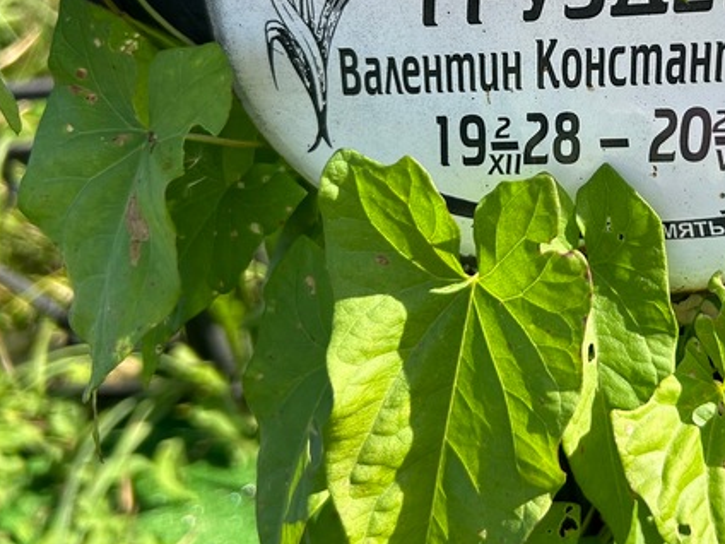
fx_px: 1026
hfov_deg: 37.4
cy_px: 116
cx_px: 586
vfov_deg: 29.1
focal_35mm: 49
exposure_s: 1/1377
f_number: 1.5
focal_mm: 5.7
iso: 50
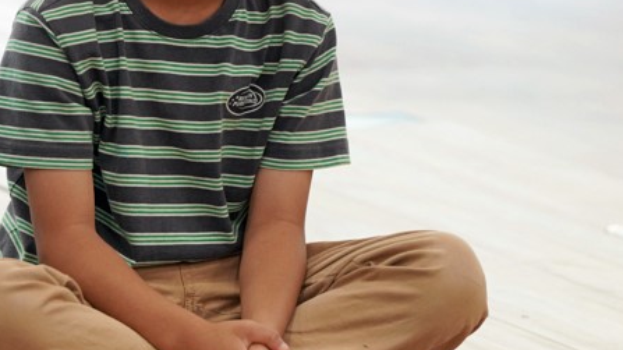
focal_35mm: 422
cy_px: 46
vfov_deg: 2.9
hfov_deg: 5.1
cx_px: 265
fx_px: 6968
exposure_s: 1/250
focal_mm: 200
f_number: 4
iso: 2000
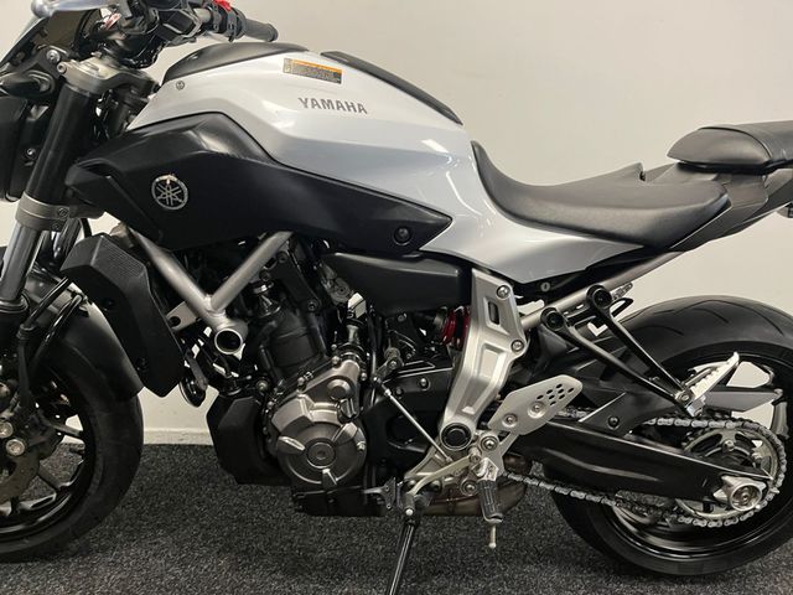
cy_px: 298
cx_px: 396
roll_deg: -2.4
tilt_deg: -11.6
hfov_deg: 67.3
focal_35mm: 26
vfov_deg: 53.1
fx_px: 596
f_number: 1.6
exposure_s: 1/50
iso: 125
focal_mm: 5.1
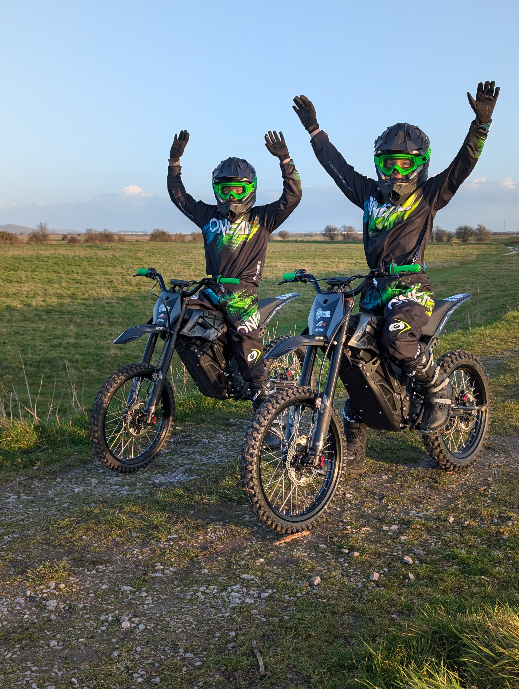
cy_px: 344
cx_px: 260
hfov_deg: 30.3
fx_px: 957
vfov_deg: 39.6
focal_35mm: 48
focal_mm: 6.81
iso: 44
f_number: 1.85
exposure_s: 1/455
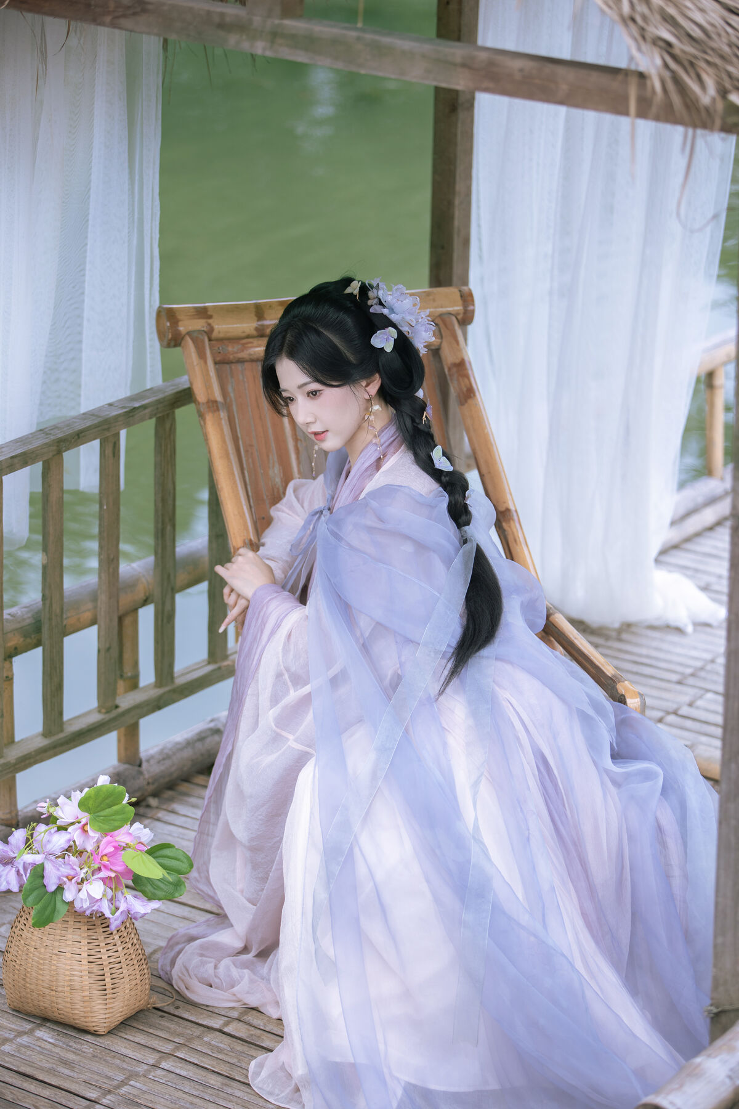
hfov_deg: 13.0
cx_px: 370
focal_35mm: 105
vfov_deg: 19.5
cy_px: 554
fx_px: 3233
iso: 100
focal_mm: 105
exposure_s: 1/640
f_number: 2.8
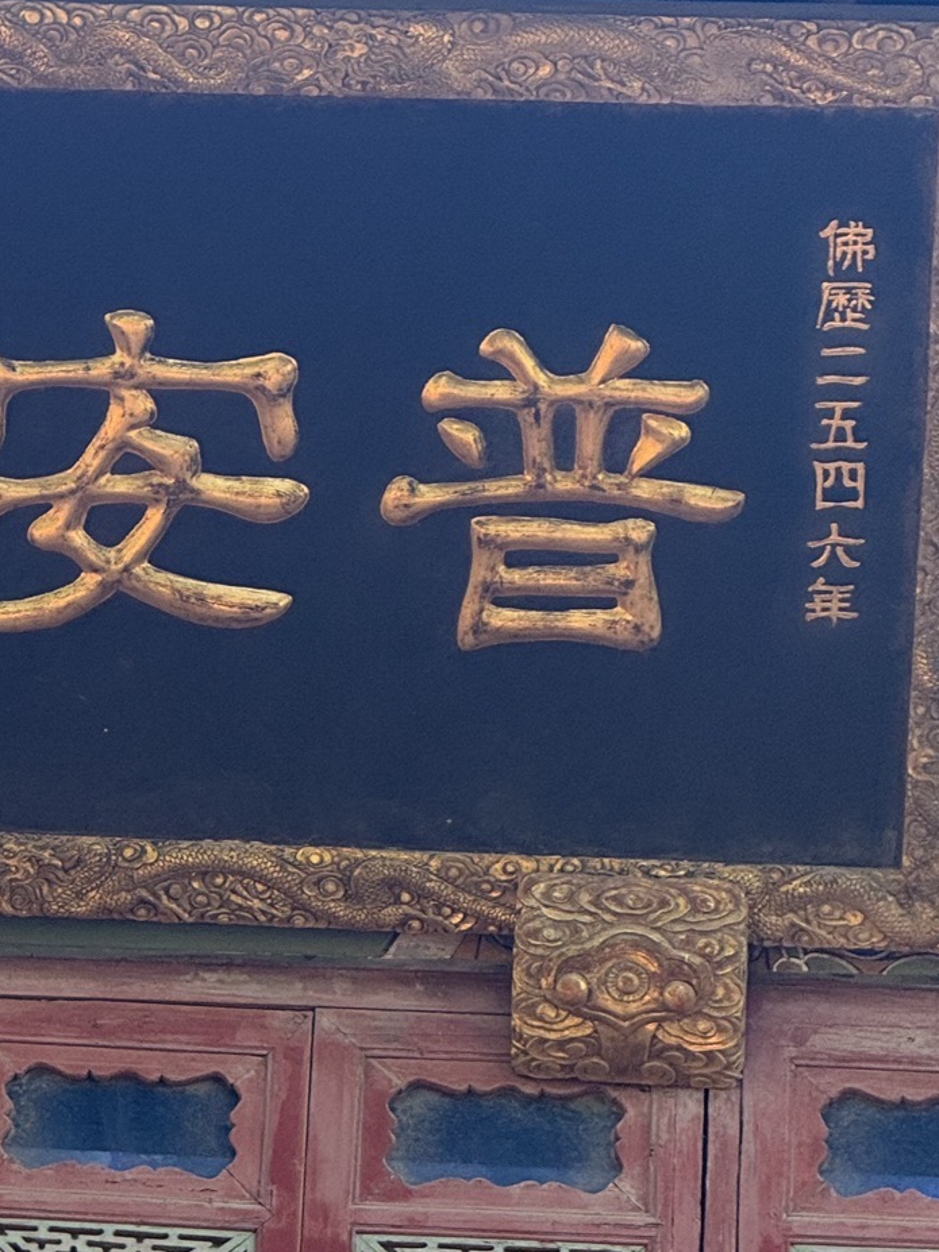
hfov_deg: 5.7
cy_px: 520
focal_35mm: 259
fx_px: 9370
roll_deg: -5.8
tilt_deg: +35.3
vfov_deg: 7.6
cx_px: 101
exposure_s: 1/131
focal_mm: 15.66
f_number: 2.8
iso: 64
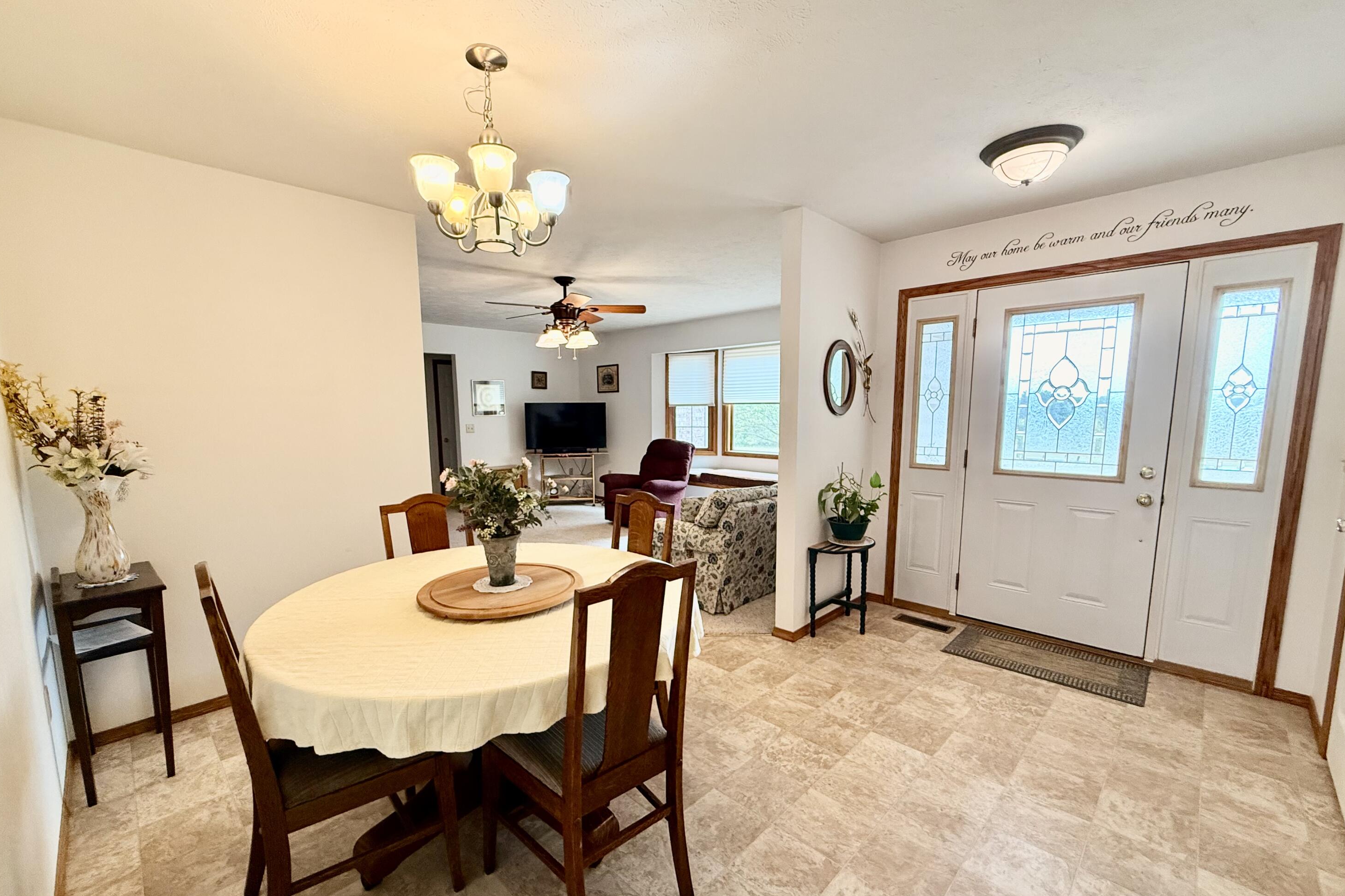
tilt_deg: -6.9
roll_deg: +0.3
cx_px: 659
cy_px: 482
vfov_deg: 77.2
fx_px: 560
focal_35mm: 15
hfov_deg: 100.4
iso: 320
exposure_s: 1/120
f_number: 2.2
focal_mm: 2.22
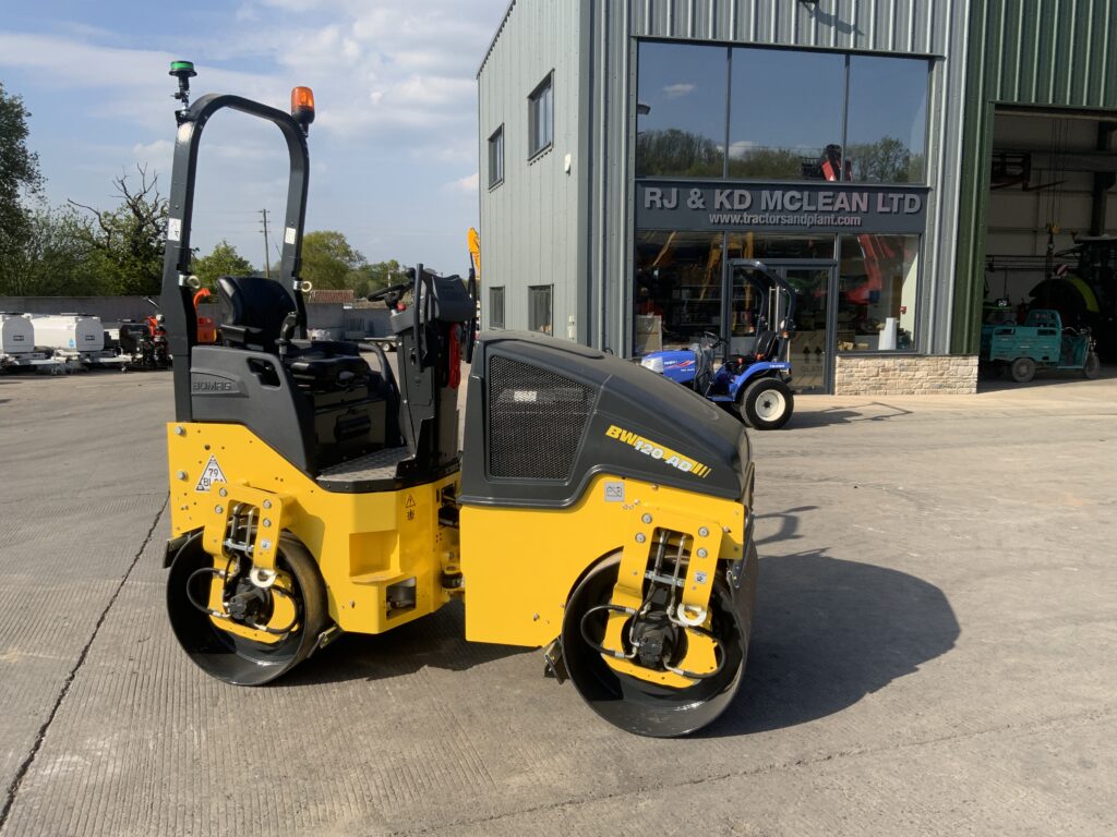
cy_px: 418
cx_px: 558
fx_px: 936
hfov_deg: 61.7
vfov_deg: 48.2
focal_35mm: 29
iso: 16
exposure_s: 1/1912
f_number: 1.8
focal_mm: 3
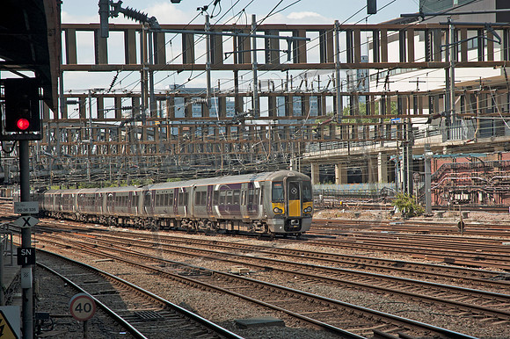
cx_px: 255
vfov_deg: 14.7
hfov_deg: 21.9
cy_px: 170
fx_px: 1317
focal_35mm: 93
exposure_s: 1/500
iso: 250
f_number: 5.6
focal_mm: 62
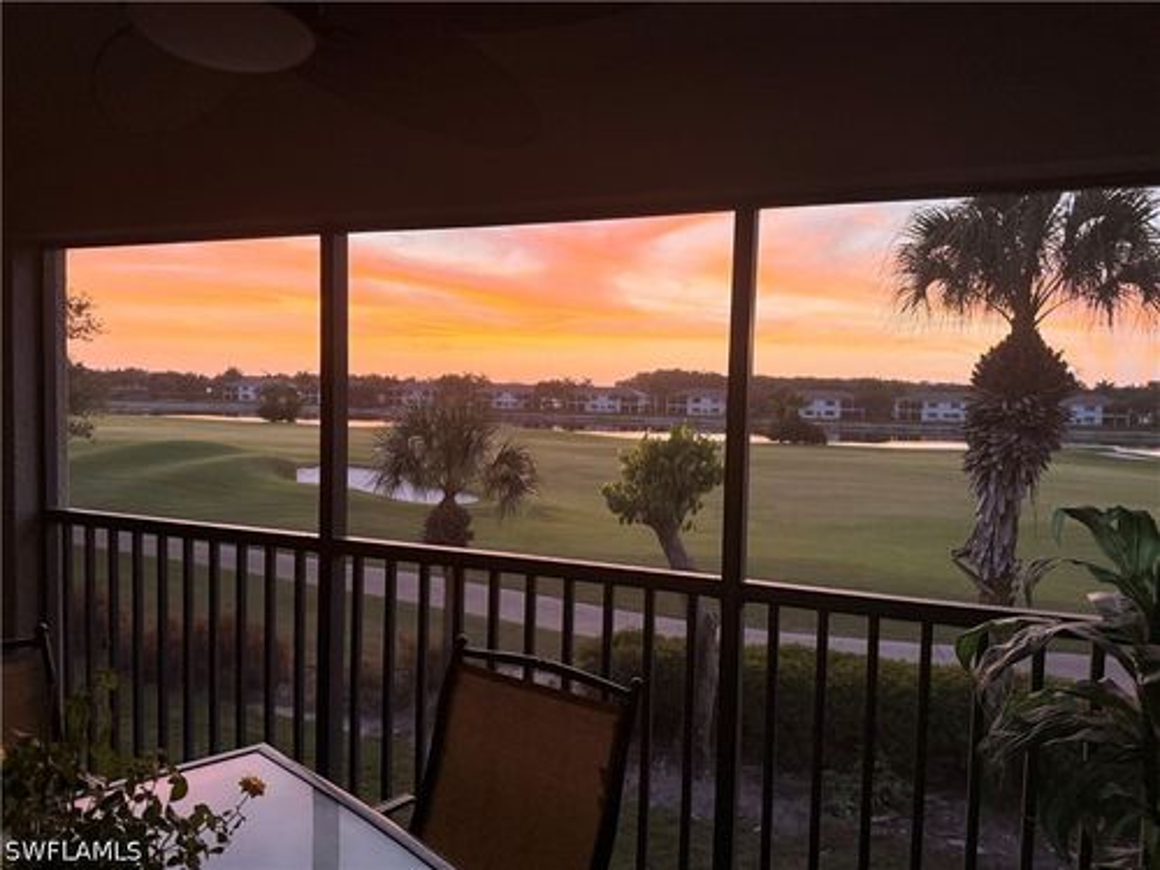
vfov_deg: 56.8
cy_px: 435
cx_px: 580
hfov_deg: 71.6
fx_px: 804
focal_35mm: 24
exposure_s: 1/60
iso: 320
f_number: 1.78
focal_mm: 6.76
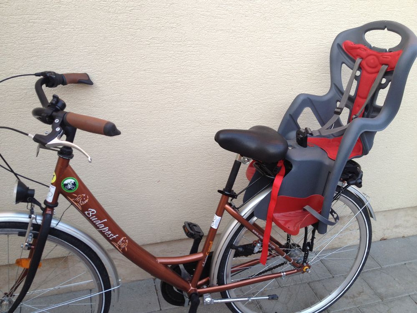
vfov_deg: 40.7
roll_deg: -2.7
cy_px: 156
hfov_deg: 52.6
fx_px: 422
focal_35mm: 35
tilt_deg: -25.7
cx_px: 208
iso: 50
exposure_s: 1/40
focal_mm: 4.28
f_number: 2.4
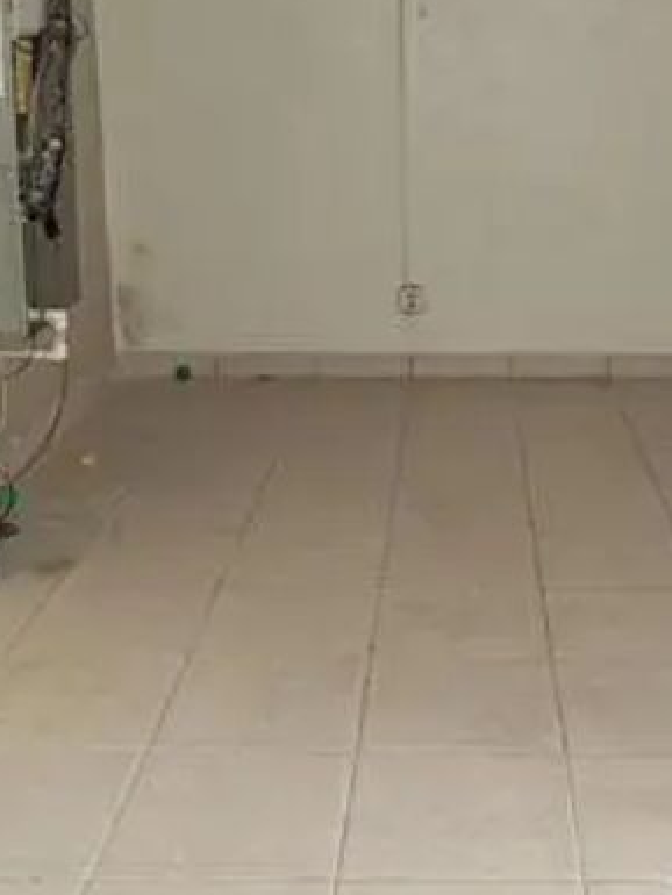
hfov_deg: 28.3
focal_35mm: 51
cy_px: 343
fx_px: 1319
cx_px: 474
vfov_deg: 37.3
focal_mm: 5.54
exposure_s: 1/20
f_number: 1.8
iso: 25
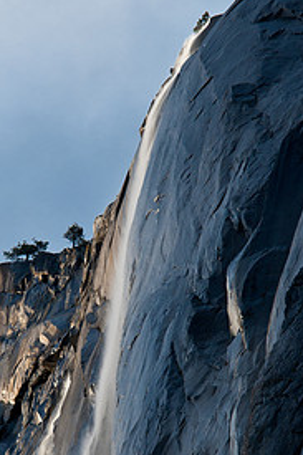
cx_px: 62
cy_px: 341
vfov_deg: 3.8
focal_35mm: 540
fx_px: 6826
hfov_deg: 2.5
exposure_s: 1/125
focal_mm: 220
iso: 200
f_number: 9
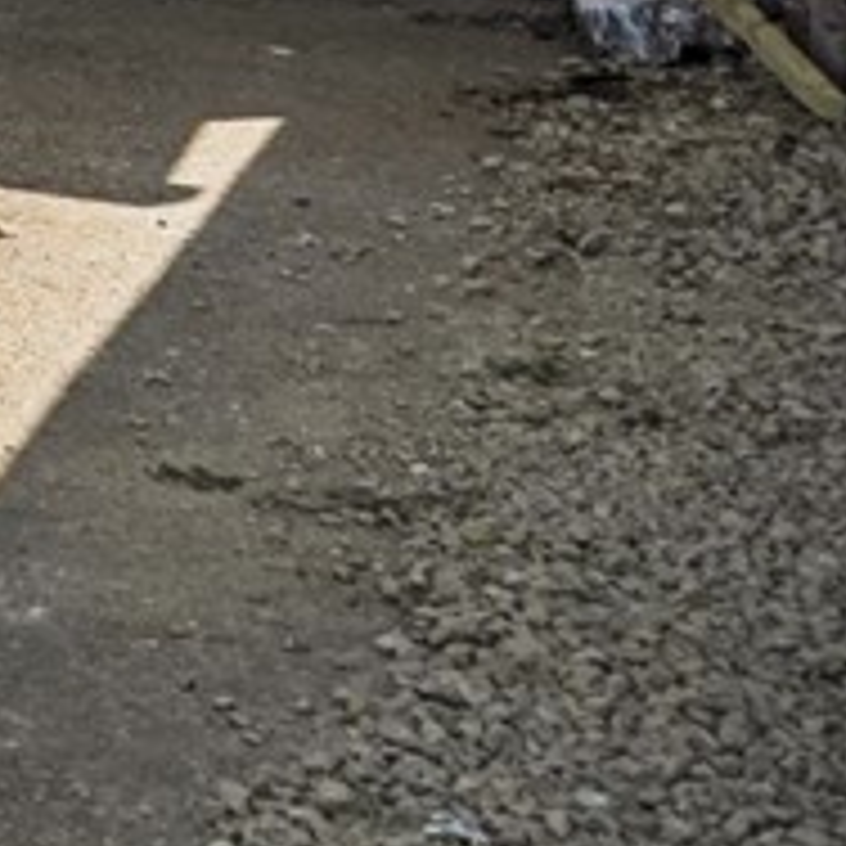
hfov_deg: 8.8
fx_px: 3401
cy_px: -1370
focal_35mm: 123
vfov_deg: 11.1
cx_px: -2243
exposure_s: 1/1600
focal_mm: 16
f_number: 8
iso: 400
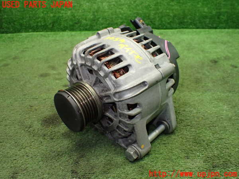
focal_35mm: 30
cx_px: 120
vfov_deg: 46.8
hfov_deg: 60.0
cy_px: 90
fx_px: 207
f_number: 2.3
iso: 640
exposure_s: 1/125
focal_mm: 5.4
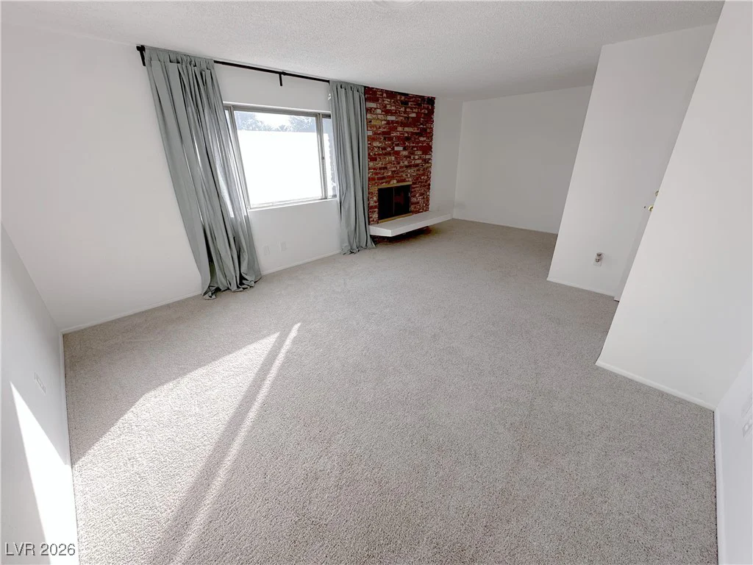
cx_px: 376
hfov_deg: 102.1
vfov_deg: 85.7
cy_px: 282
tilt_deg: -23.2
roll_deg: +1.1
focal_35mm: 14
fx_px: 305
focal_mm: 2.22
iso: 50
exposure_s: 1/99
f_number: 2.2
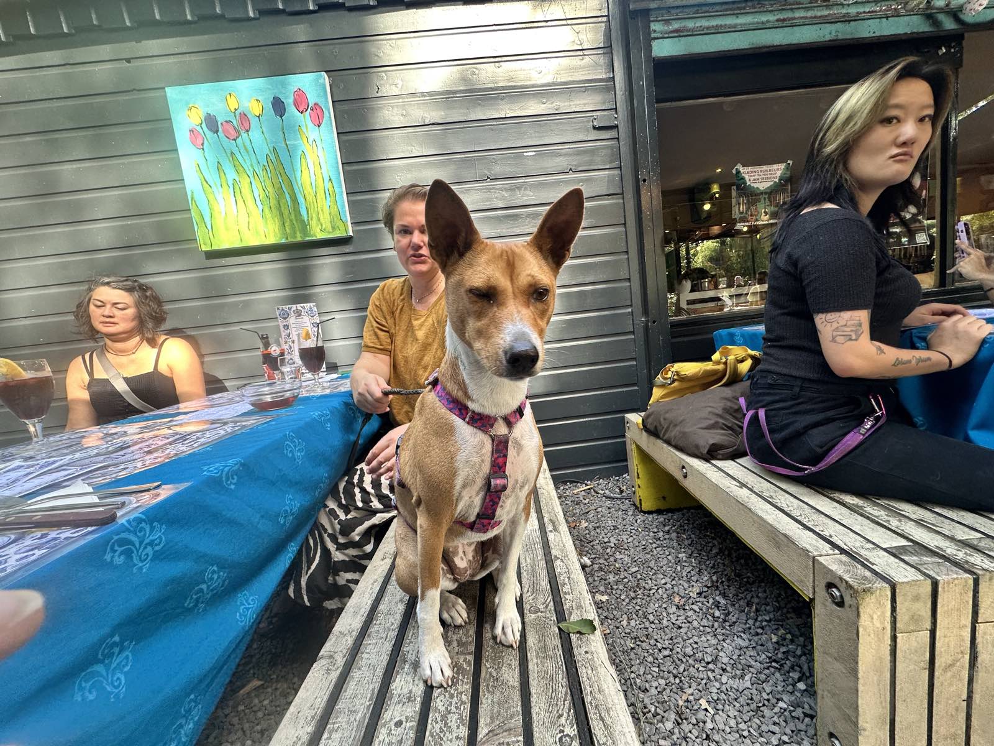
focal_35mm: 14
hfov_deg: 102.1
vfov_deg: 85.7
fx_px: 402
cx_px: 497
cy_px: 373
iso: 50
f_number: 2.2
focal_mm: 2.22
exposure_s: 1/99
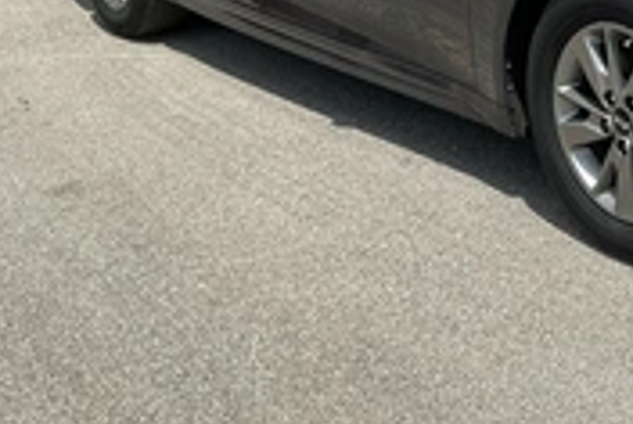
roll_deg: +1.7
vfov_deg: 19.8
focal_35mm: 66
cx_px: 701
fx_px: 1162
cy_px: -36
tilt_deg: -10.0
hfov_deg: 27.7
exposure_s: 1/1675
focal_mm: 3
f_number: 1.8
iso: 25
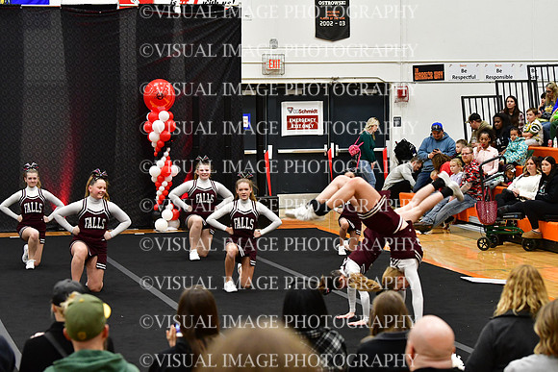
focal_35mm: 105
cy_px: 186
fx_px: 1628
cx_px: 279
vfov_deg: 13.0
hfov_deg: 19.5
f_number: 3.5
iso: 4000
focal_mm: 70
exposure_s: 1/500
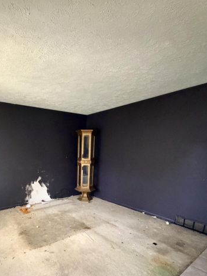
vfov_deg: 77.8
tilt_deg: -15.6
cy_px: 194
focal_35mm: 20
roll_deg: -0.1
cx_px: 70
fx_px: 160
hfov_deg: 64.3
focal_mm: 2.22
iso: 1250
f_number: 2.2
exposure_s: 1/57
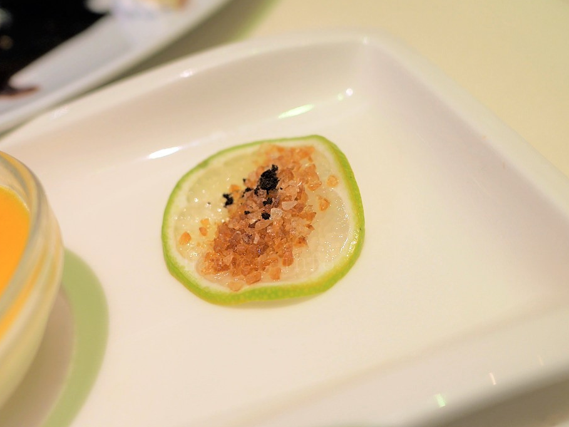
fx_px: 543
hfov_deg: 55.3
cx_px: 284
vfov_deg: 43.0
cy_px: 219
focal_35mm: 33
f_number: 2.2
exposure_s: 1/160
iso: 200
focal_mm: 15
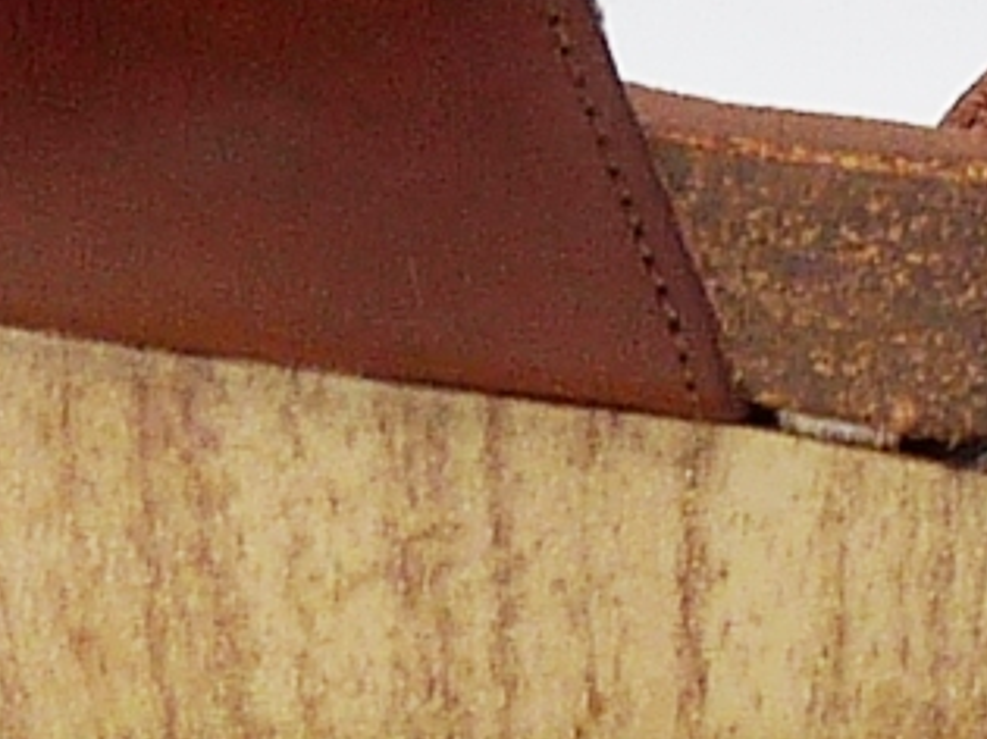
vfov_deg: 4.9
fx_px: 8551
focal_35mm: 300
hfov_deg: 6.5
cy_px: -38
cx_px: 1557
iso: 100
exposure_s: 1/200
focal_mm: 6
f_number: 4
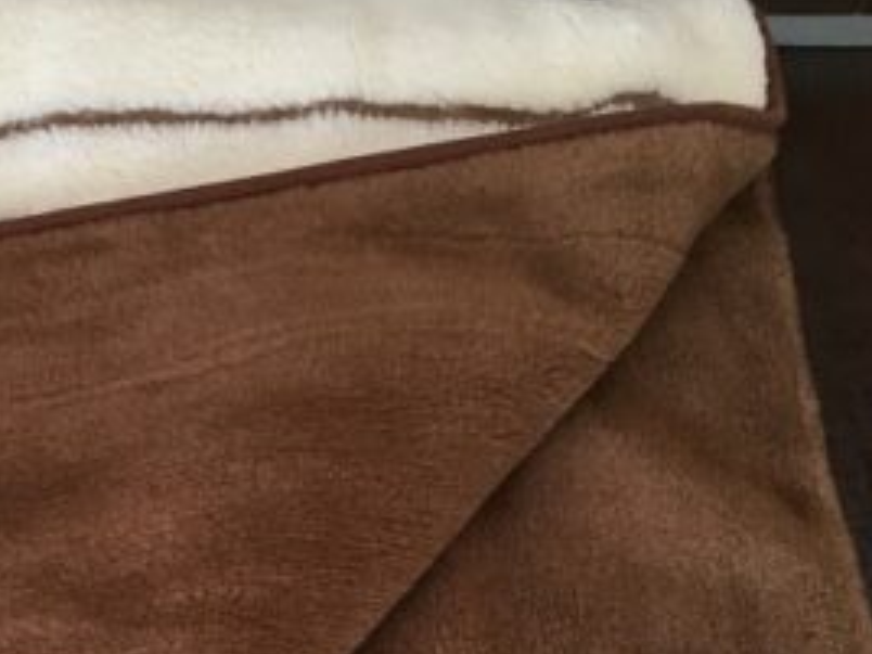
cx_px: 133
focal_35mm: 65
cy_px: 644
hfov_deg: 28.9
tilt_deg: -61.9
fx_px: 1637
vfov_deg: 21.8
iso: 64
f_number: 2.2
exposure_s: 1/33
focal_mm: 4.15
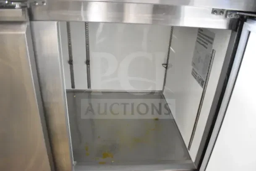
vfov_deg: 48.0
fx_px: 192
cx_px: 128
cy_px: 86
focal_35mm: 27
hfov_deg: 67.4
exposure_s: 1/30
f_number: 3.5
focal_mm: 18
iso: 8000
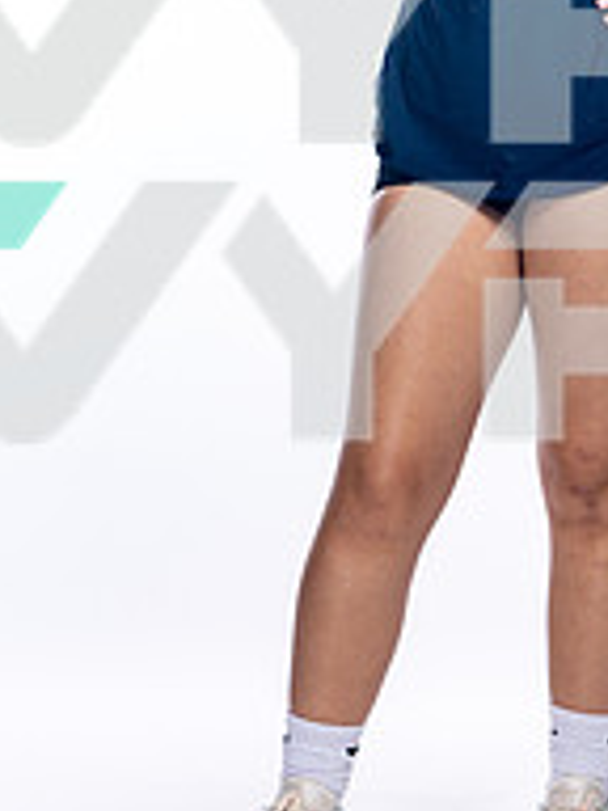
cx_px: 443
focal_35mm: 244
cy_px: 17
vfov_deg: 8.1
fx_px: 5714
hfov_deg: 6.1
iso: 400
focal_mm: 108
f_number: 5.6
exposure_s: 1/250
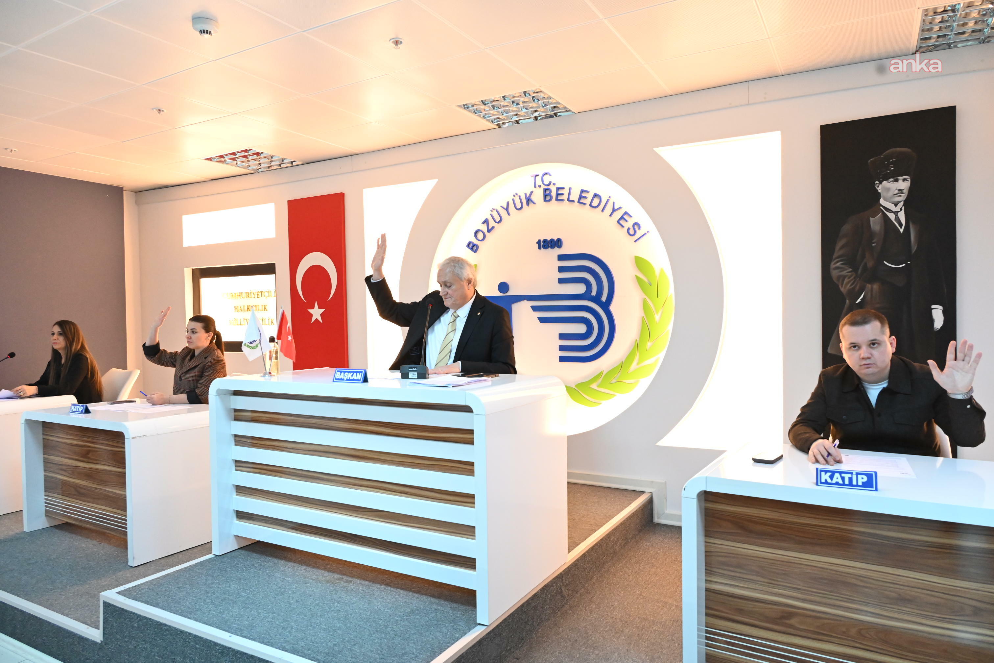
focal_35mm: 24
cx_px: 497
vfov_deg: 53.1
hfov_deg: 73.7
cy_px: 332
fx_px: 663
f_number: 6.3
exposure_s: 1/80
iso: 4000
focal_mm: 24
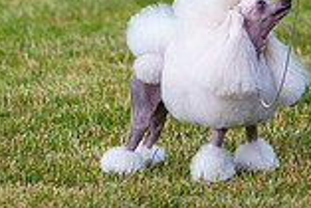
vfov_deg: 2.4
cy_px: -169
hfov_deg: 3.5
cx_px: 180
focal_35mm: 584
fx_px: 5050
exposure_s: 1/500
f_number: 4
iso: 200
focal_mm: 158
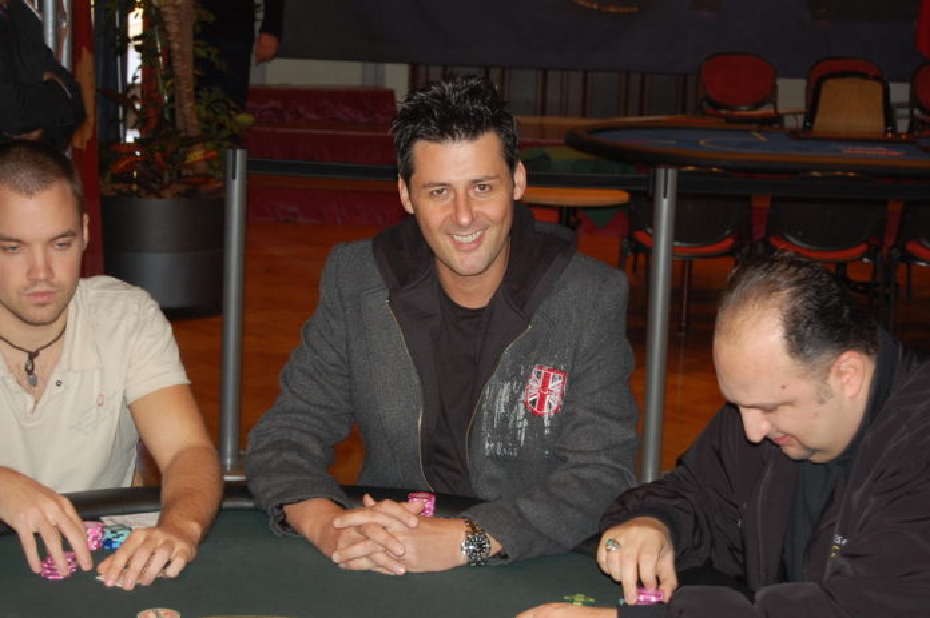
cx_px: 465
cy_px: 309
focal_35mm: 78
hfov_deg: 26.0
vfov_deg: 17.5
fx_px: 2014
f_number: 5.6
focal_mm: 52
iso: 450
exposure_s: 1/60
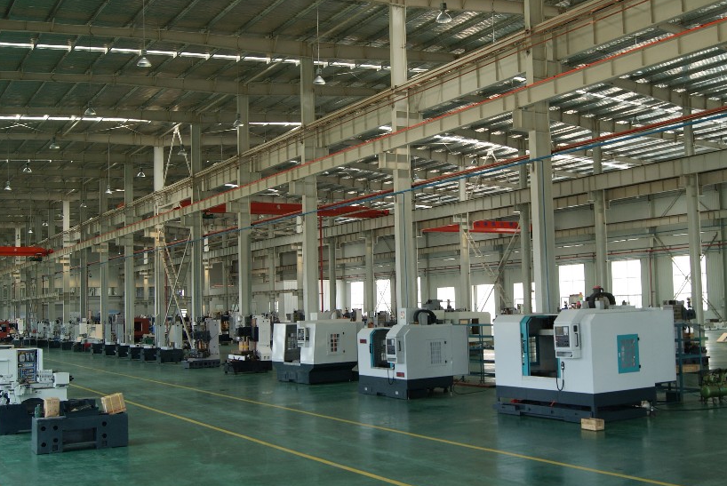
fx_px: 889
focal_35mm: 44
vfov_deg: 30.6
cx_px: 394
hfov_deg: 44.4
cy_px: 247
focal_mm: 24
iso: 100
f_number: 5
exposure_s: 1/50
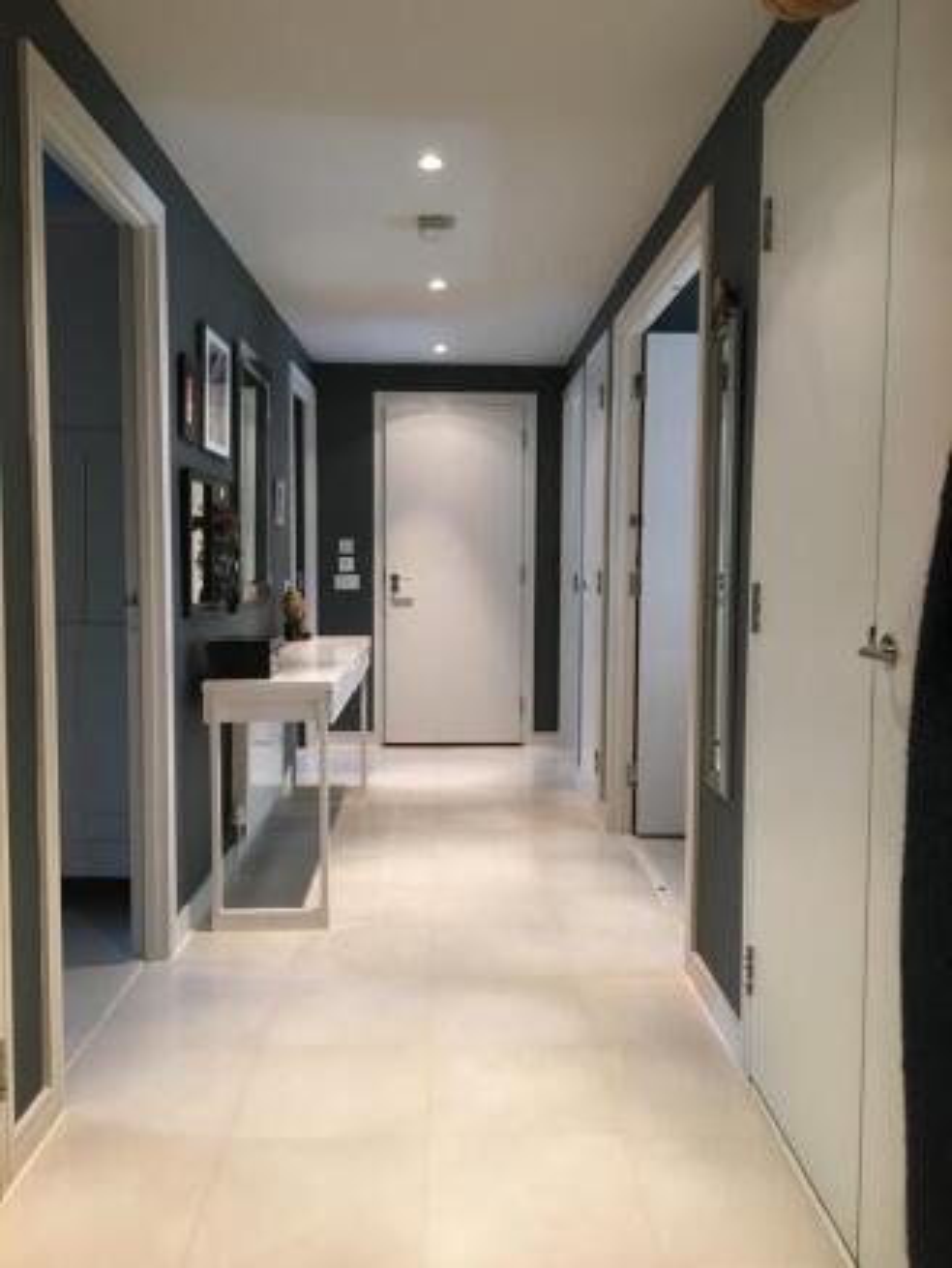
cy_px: 634
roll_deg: -0.2
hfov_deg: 48.2
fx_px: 1063
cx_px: 476
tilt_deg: -3.5
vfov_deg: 61.6
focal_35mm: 29
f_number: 2.2
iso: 125
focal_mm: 4.15
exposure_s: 1/33
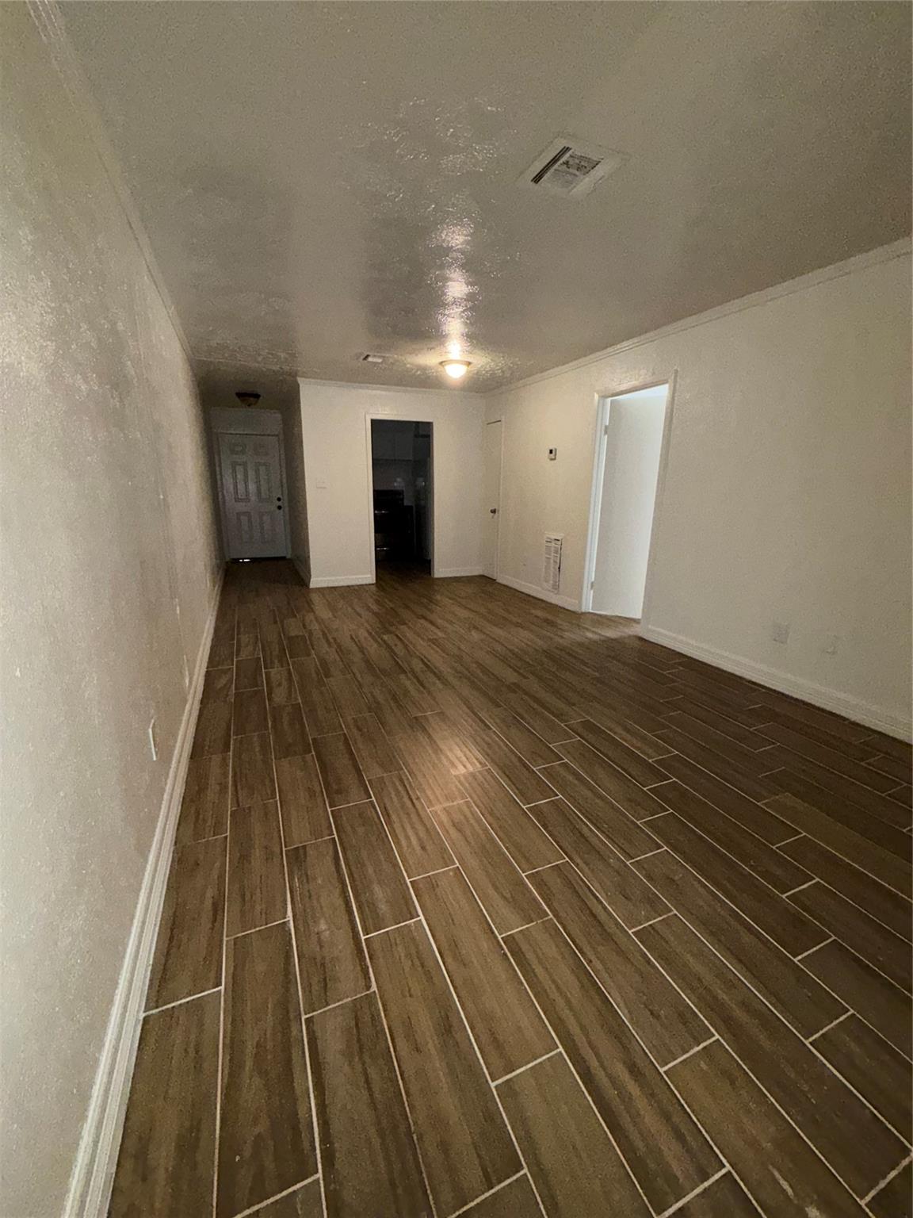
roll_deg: -0.3
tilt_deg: -13.6
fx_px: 492
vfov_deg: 102.1
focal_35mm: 14
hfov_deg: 85.7
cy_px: 609
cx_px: 456
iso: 320
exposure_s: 1/40
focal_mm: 2.22
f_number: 2.2
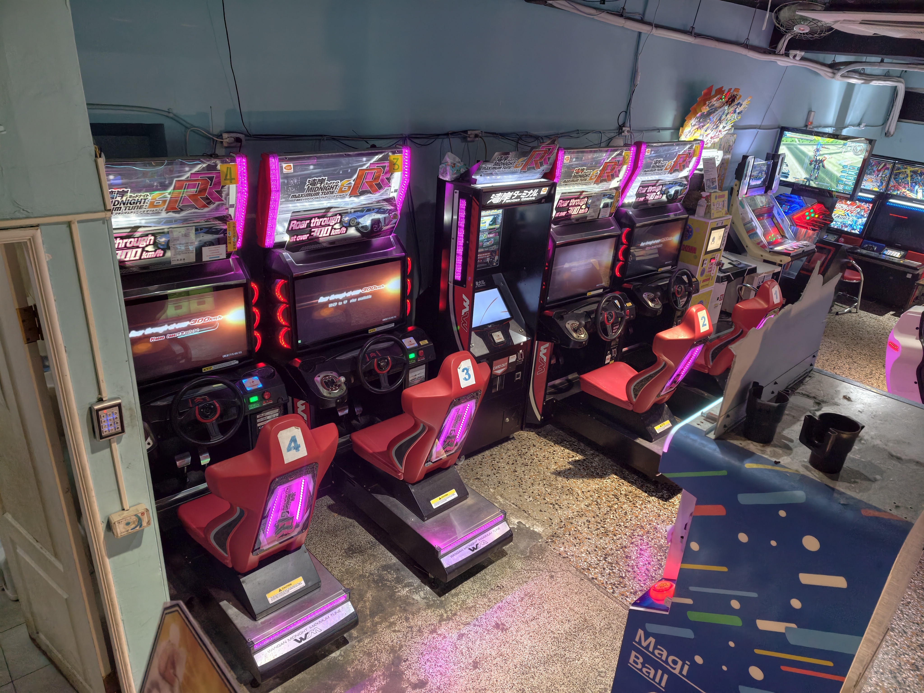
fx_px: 641
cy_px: 346
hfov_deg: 71.6
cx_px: 462
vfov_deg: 56.8
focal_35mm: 24
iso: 241
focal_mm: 7
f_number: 1.57
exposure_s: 1/120
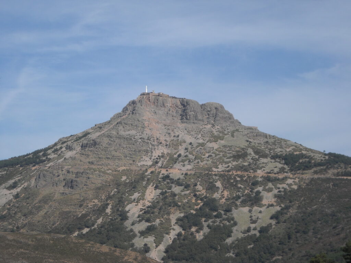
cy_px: 132
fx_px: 1065
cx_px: 176
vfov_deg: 14.1
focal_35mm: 105
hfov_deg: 18.7
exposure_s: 1/201
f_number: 9.3
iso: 64
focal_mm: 17.1
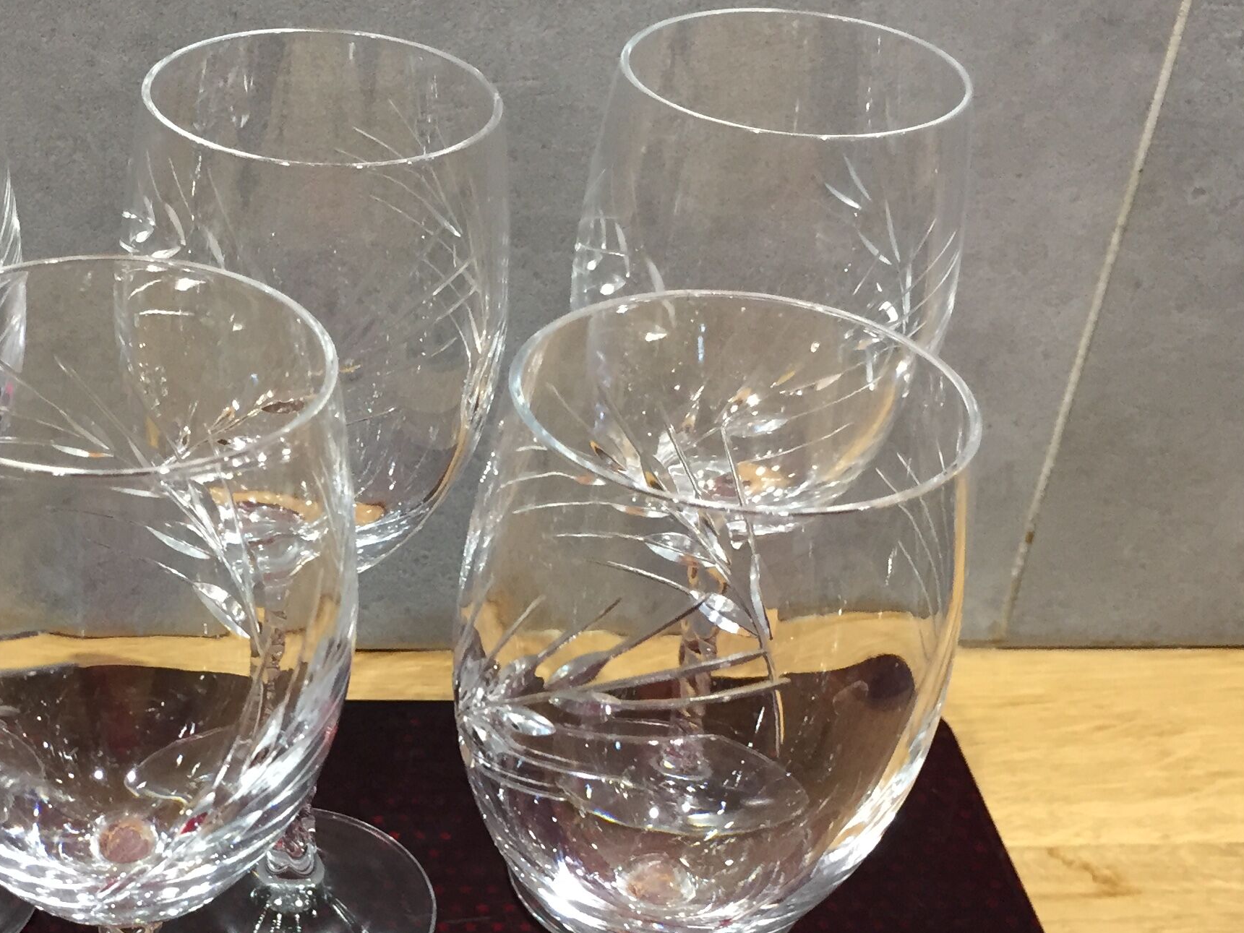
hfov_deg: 34.3
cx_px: 340
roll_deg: -2.6
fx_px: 1977
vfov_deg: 26.1
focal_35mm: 55
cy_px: 740
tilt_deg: -39.4
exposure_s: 1/33
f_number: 2.2
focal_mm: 4.15
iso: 160
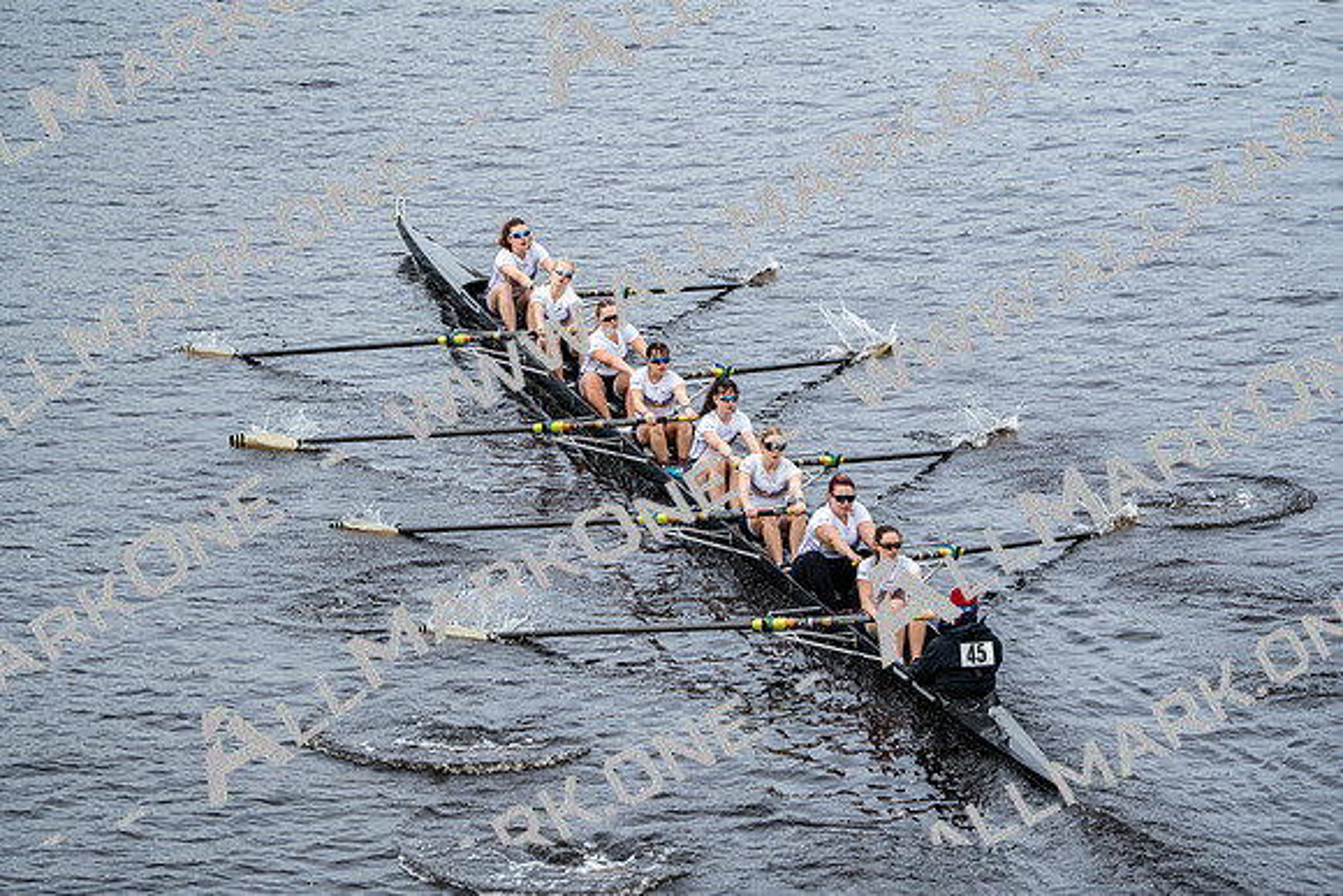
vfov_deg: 6.9
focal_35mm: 200
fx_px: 7463
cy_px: 448
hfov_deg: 10.3
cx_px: 672
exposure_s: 1/2000
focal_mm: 200
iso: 250
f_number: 2.8
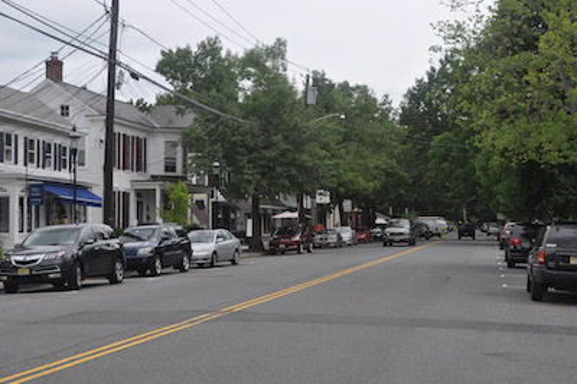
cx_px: 288
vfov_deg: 21.5
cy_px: 192
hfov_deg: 31.9
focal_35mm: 63
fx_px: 1009
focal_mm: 42
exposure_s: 1/320
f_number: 9
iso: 200
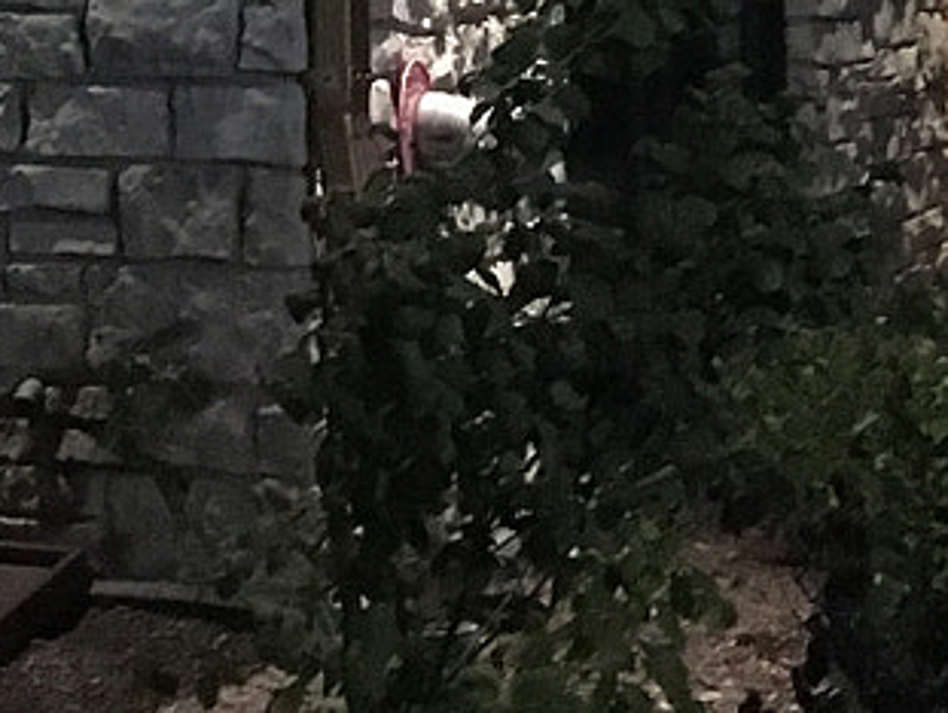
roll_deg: +0.1
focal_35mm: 149
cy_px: -689
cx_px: -213
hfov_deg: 12.9
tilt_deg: +8.7
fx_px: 4085
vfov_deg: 9.4
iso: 320
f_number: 2.2
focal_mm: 4.15
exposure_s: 1/15
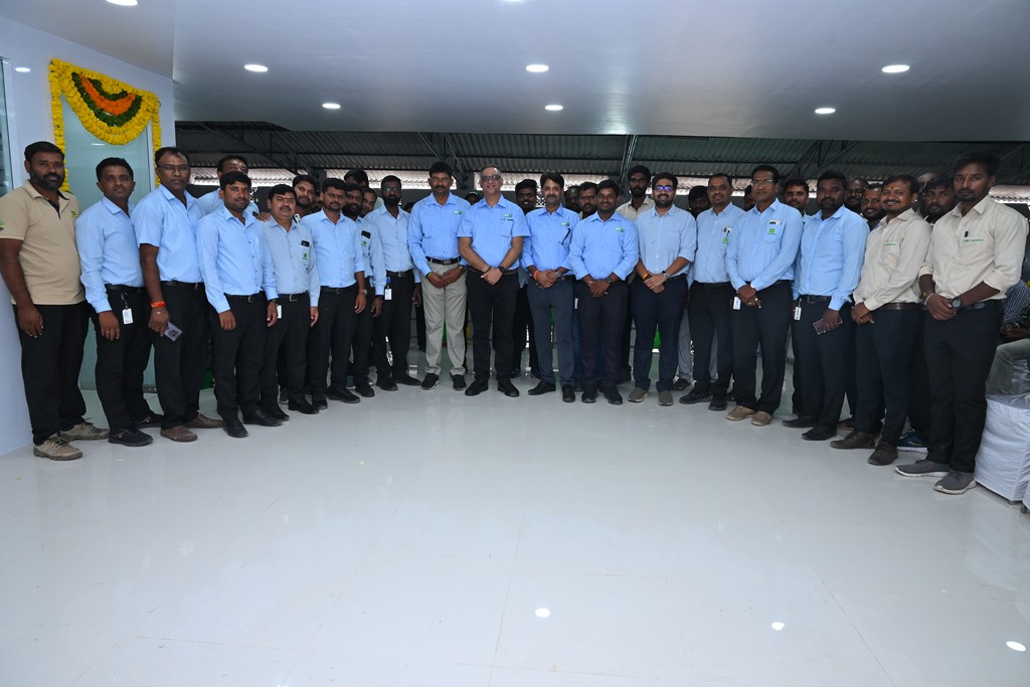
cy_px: 344
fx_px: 687
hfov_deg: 73.7
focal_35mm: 24
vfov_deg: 53.1
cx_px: 515
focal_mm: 24
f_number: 8
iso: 800
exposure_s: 1/125
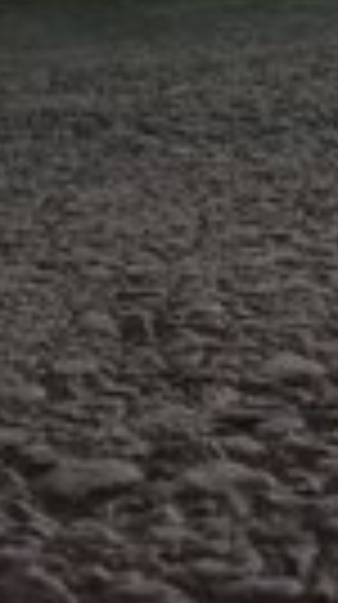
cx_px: 297
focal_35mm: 117
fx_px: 1871
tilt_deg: -1.7
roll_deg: +3.1
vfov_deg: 17.1
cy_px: -207
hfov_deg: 10.3
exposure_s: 1/33
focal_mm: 4.15
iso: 40
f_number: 2.2
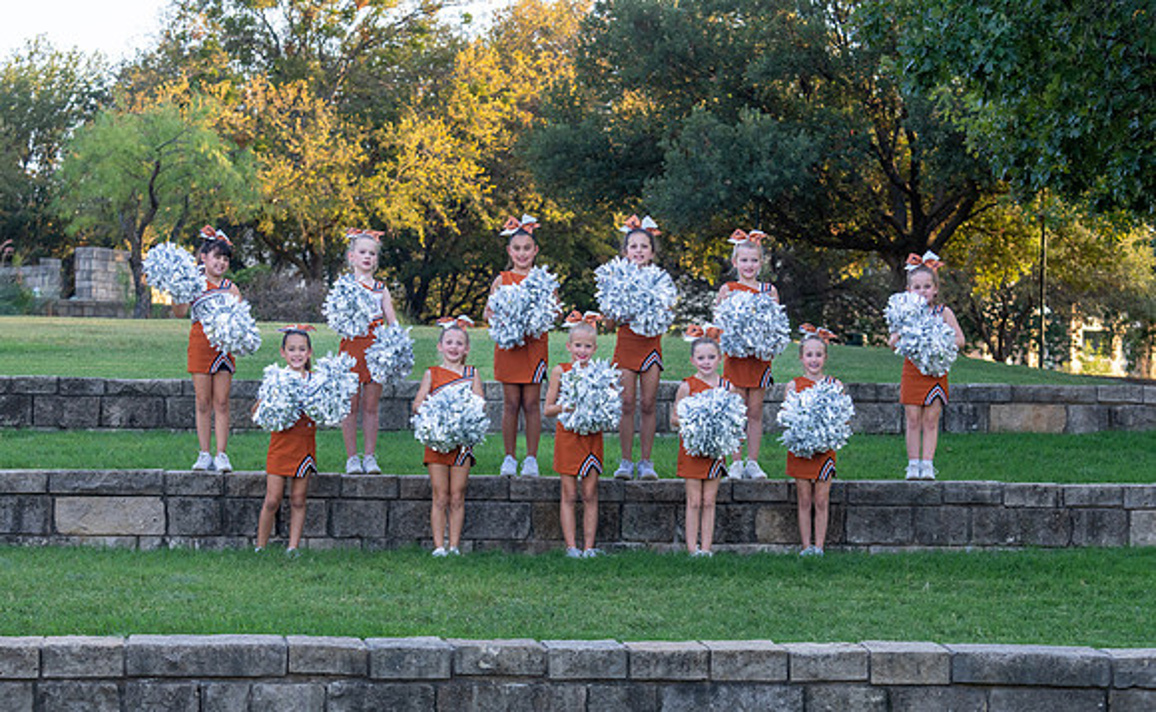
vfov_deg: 16.5
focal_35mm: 78
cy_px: 421
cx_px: 524
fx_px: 2457
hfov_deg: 26.5
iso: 500
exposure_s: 1/400
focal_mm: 70
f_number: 4
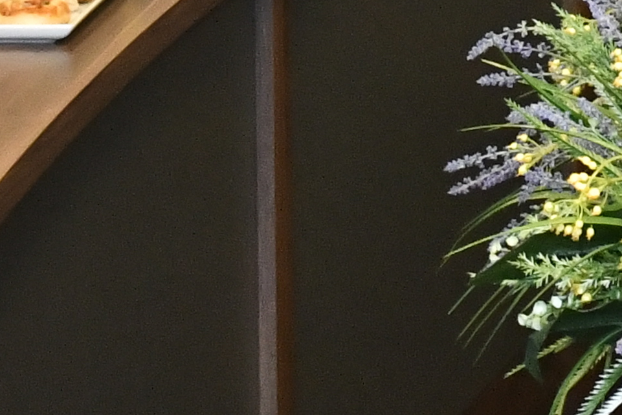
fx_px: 4372
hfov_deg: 8.0
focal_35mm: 253
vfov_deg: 5.3
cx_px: 972
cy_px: -496
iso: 2200
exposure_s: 1/180
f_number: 4.8
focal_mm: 30
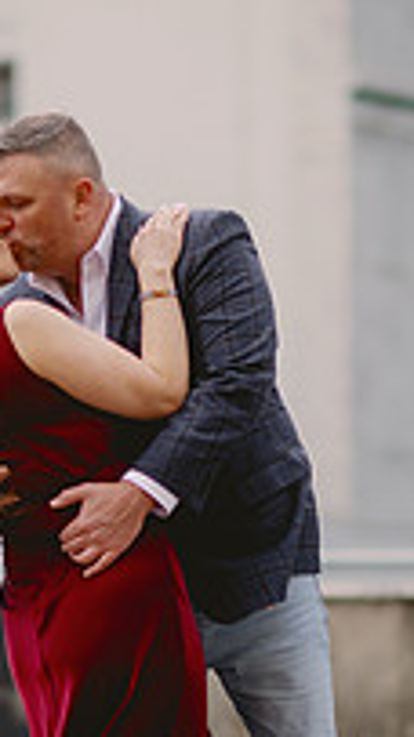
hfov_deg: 6.1
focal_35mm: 197
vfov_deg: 10.9
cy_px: 526
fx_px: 3849
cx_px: 7
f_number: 2
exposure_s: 1/1250
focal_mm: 85
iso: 200
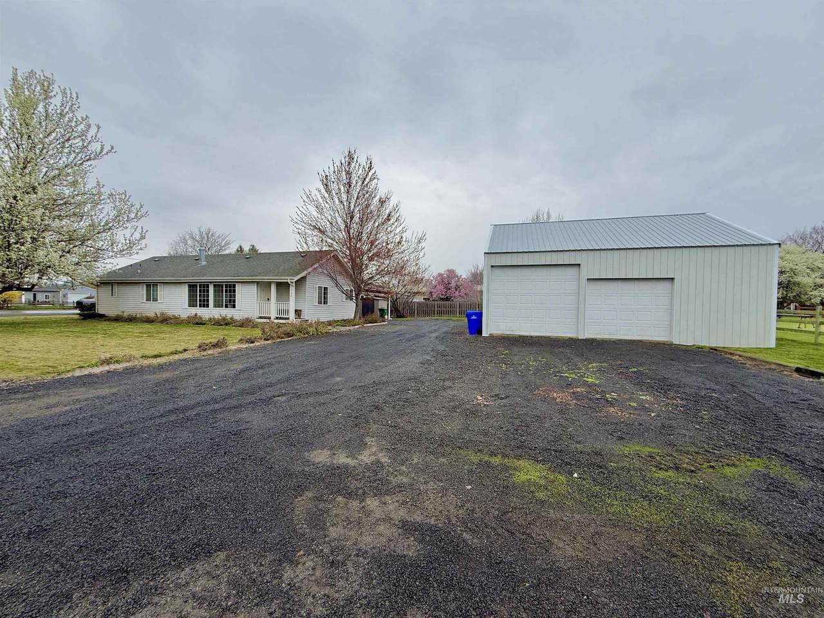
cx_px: 412
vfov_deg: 85.7
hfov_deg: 102.1
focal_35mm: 14
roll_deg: -1.2
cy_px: 309
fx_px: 333
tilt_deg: +0.7
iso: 50
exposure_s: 1/430
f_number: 2.2
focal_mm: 2.22
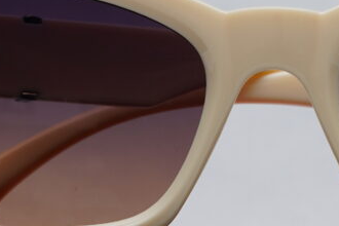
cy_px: 281
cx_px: 215
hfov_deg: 5.3
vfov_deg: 3.5
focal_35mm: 388
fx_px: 3653
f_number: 9
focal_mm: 50
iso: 100
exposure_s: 1/160
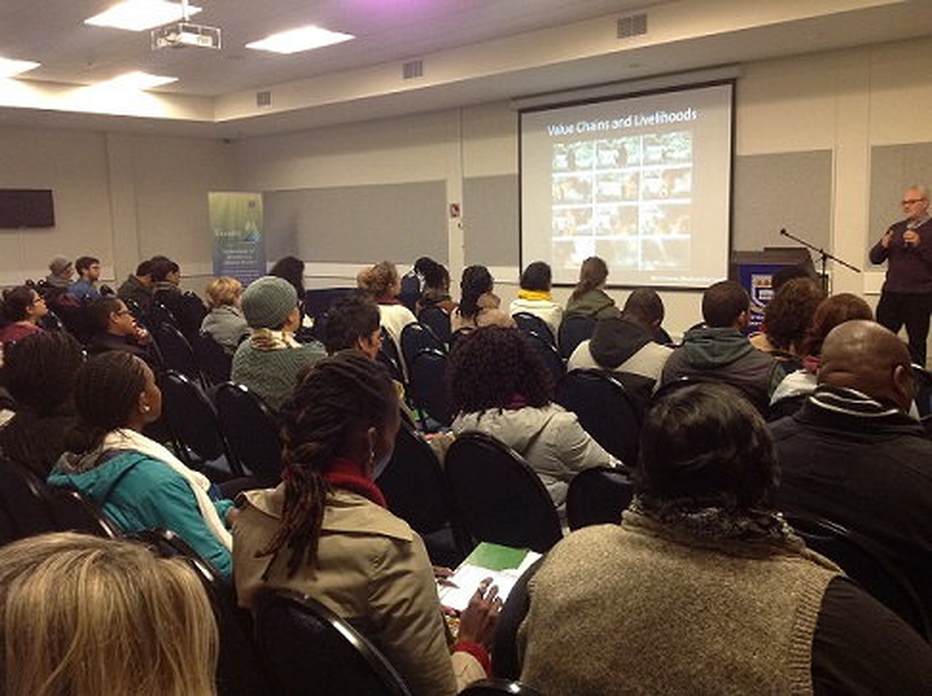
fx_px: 941
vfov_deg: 40.6
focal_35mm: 35
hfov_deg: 52.7
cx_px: 466
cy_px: 348
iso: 200
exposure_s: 1/15
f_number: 2.4
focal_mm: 4.28
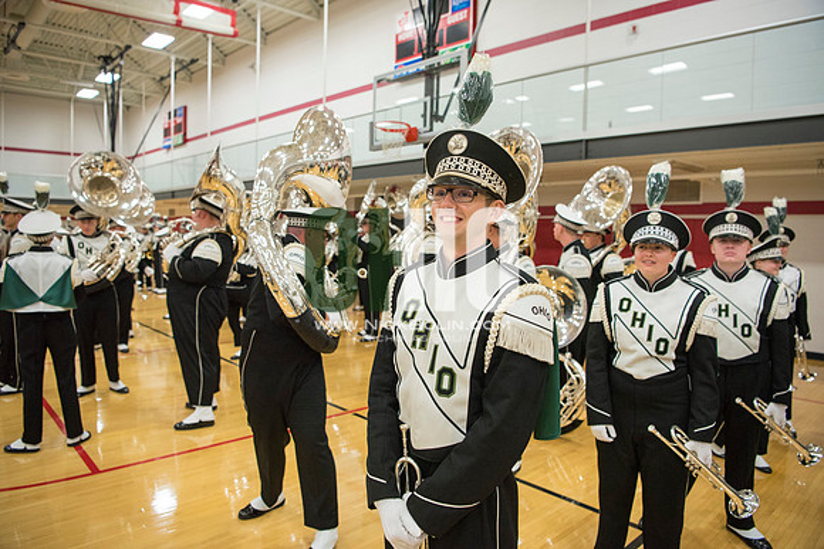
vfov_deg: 53.2
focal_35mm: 24
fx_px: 549
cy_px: 274
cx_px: 412
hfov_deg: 73.7
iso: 2000
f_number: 3.2
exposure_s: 1/320
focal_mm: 24
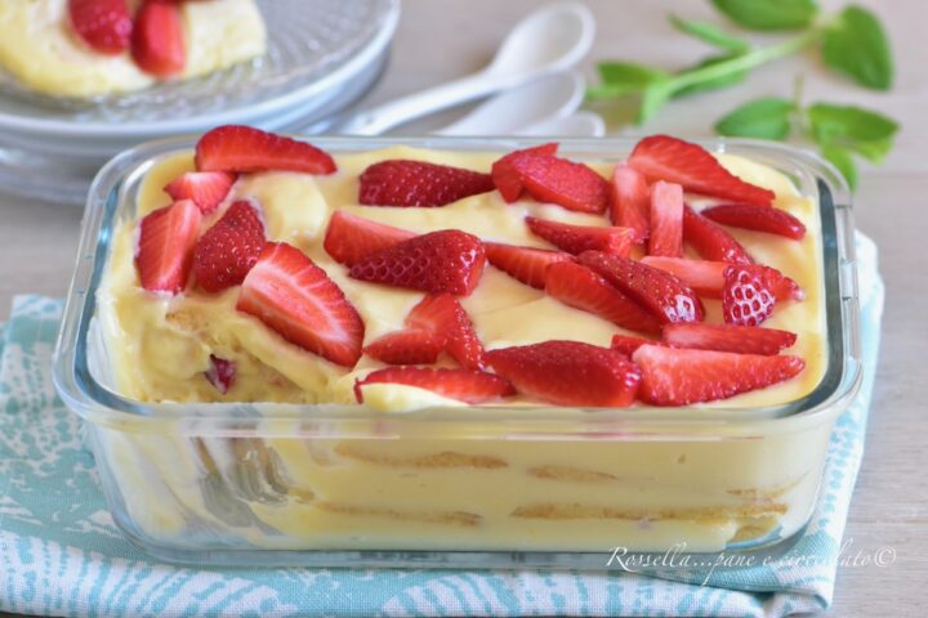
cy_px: 309
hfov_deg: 13.0
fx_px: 4060
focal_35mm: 158
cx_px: 464
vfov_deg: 8.7
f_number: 5.6
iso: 400
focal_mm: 105
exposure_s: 1/40
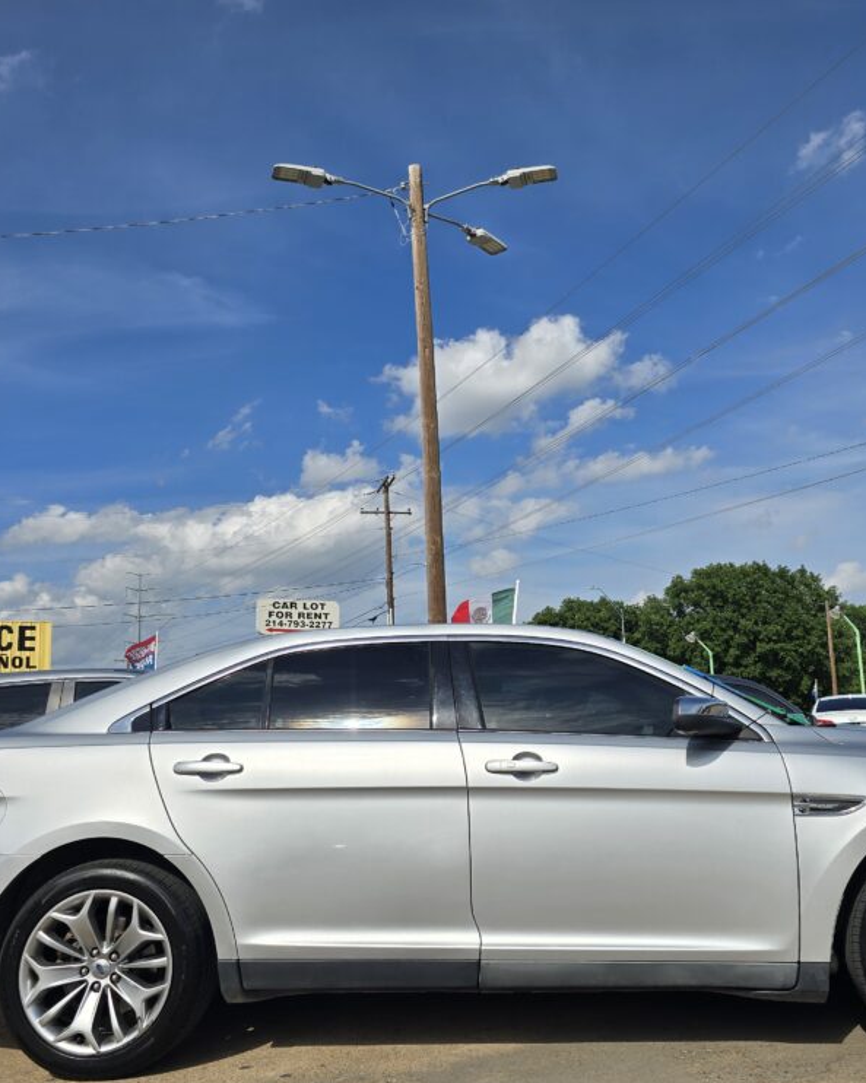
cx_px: 499
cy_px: 559
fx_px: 994
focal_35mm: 31
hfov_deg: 46.9
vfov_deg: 57.2
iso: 12
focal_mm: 6.3
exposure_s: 1/1869
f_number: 1.7
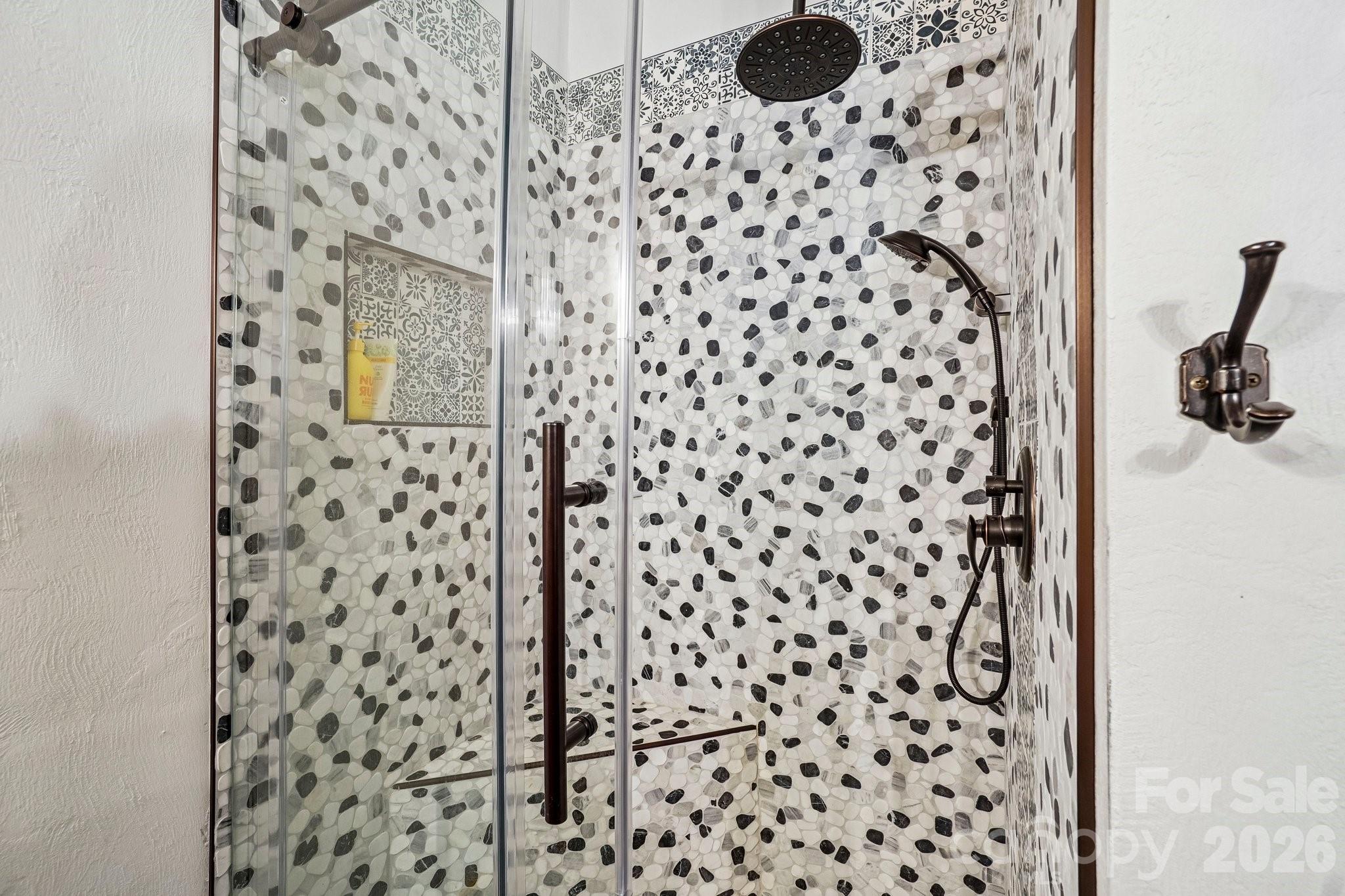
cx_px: 672
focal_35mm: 15
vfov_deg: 77.3
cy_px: 448
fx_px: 560
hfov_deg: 100.4
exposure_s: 1/3.33
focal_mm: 10
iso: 400
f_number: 8
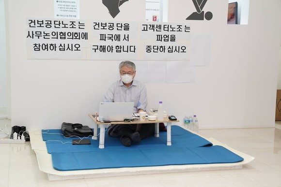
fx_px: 437
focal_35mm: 56
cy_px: 94
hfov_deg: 35.6
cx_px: 140
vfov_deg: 24.2
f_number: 5
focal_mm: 56
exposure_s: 1/125
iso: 1600
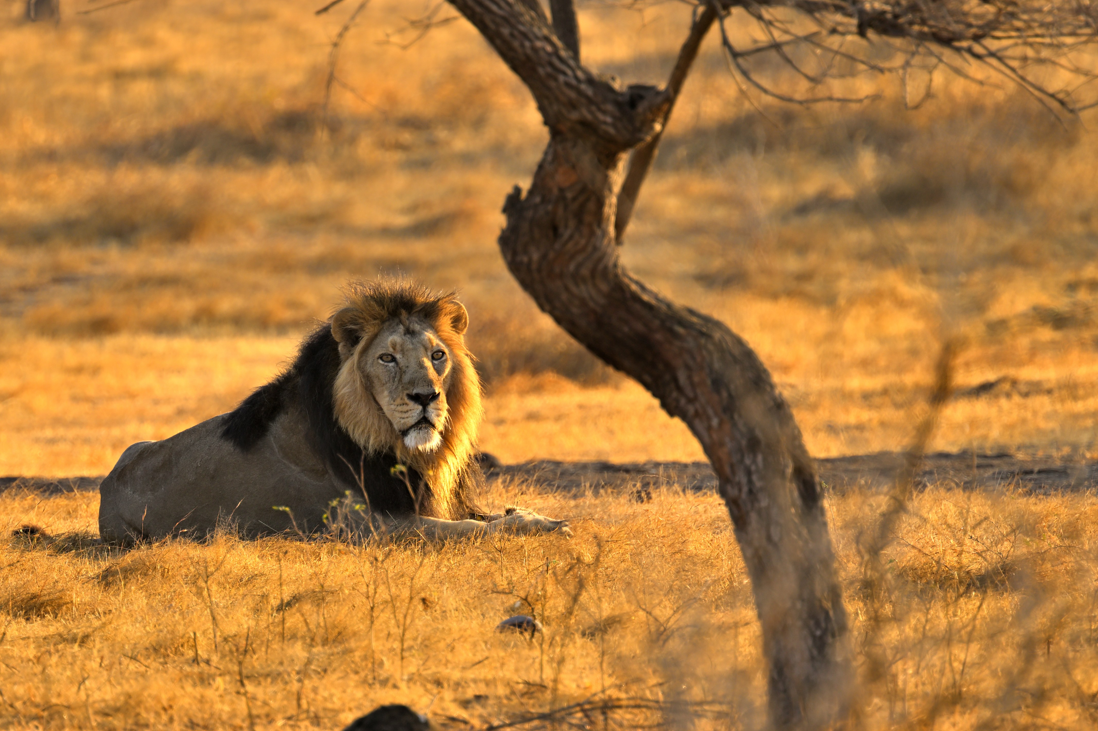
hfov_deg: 2.7
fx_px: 22989
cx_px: 429
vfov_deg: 1.8
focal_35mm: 754
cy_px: 382
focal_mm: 400
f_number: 5.6
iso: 64
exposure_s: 1/100
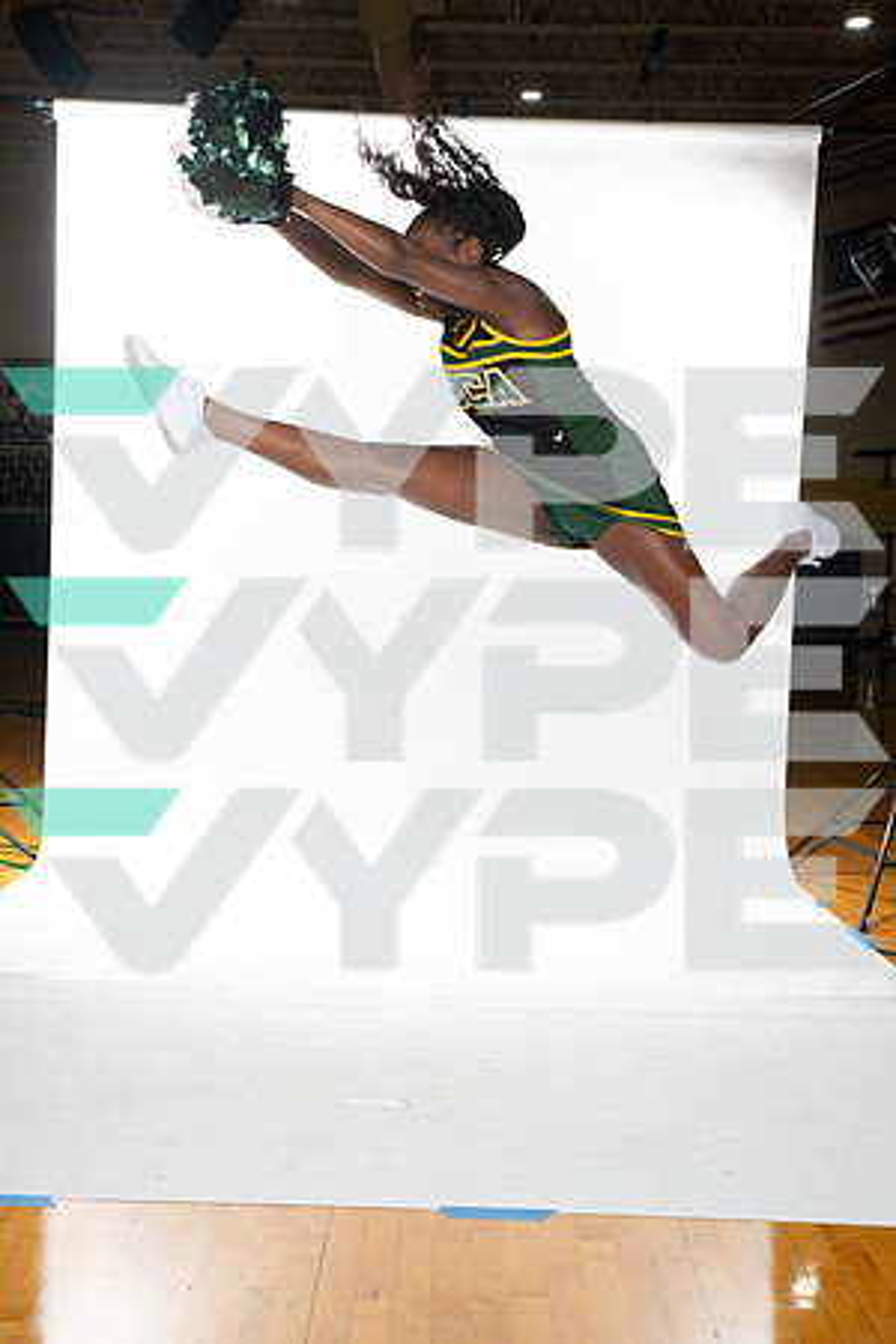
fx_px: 1643
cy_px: 672
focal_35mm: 44
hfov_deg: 30.5
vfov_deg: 44.5
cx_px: 448
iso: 640
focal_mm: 44
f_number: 8
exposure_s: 1/400
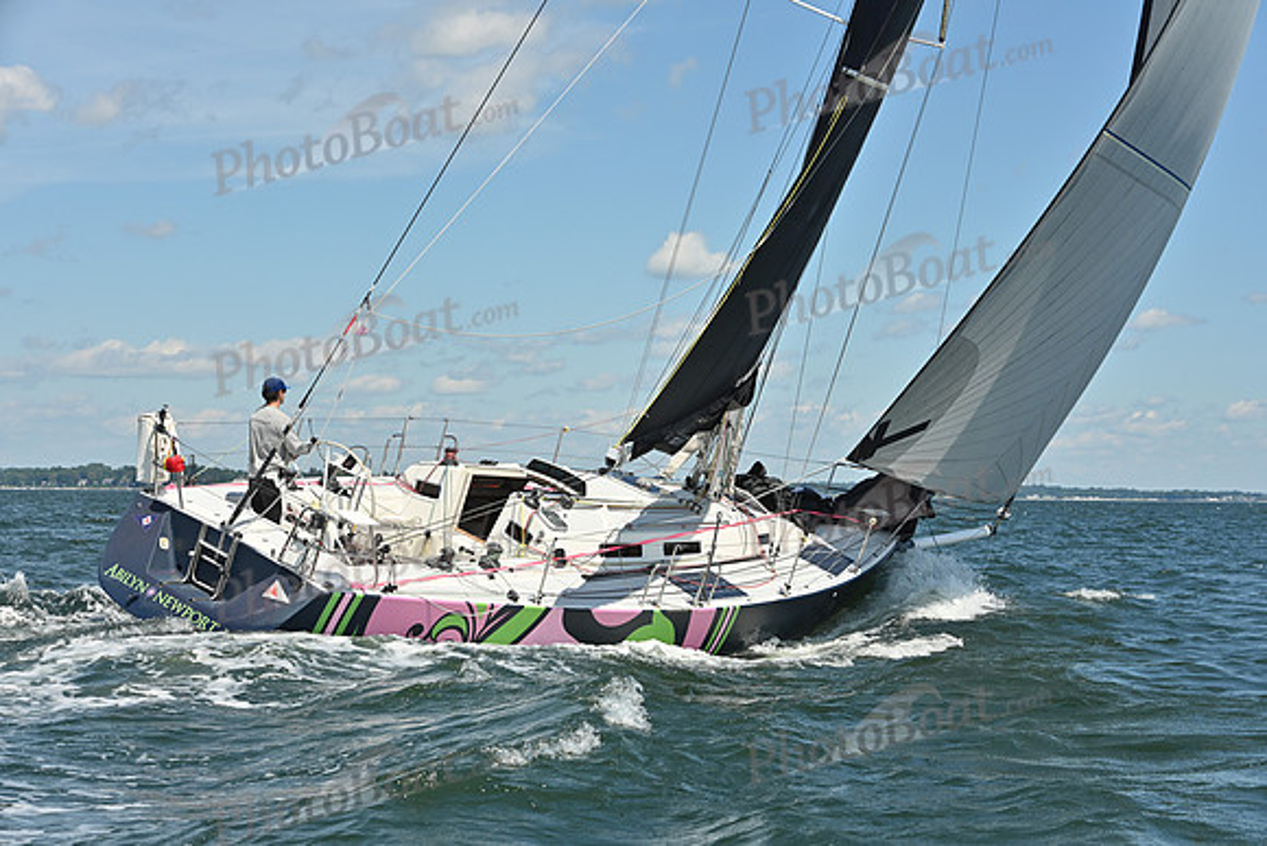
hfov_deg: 28.8
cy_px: 423
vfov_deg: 19.5
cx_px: 634
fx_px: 2464
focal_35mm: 70
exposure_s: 1/1250
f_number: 9
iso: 250
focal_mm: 70
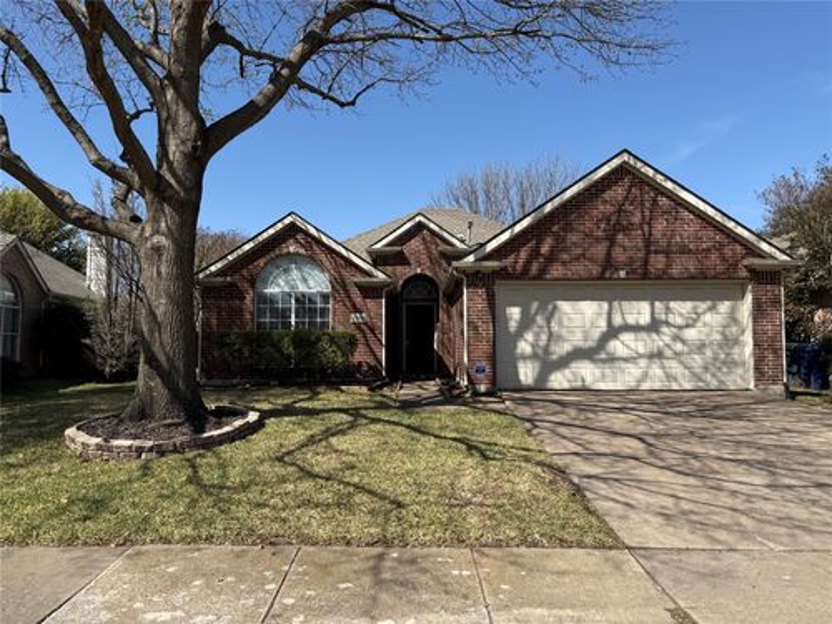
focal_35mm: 24
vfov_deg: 56.8
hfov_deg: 71.6
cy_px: 312
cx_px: 416
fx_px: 577
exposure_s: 1/3759
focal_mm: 6.76
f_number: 1.78
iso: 80
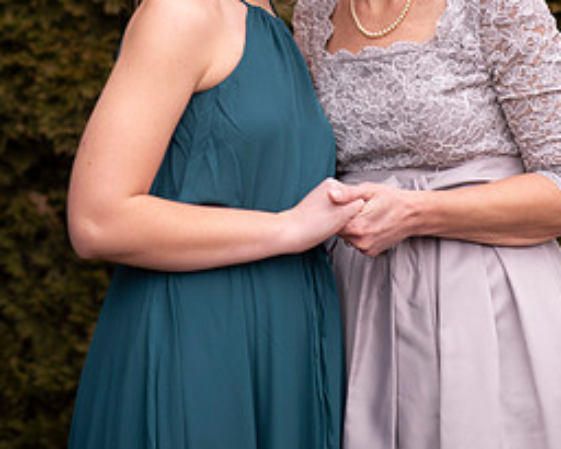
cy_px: 7
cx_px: 322
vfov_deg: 10.9
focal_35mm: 140
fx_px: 2325
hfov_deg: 13.8
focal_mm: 85
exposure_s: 1/125
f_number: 2.5
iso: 100
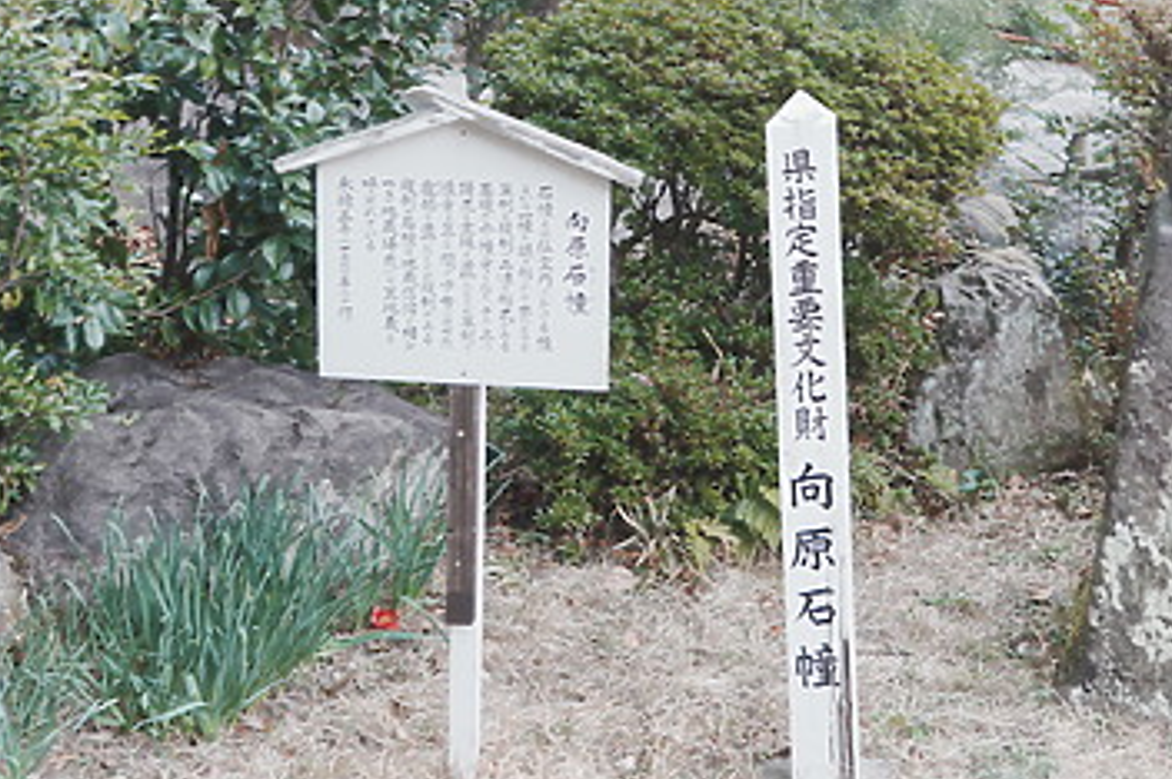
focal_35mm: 71
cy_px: 53
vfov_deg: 18.8
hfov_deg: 28.2
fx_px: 2309
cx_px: 846
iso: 160
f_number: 4
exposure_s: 1/40
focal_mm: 32
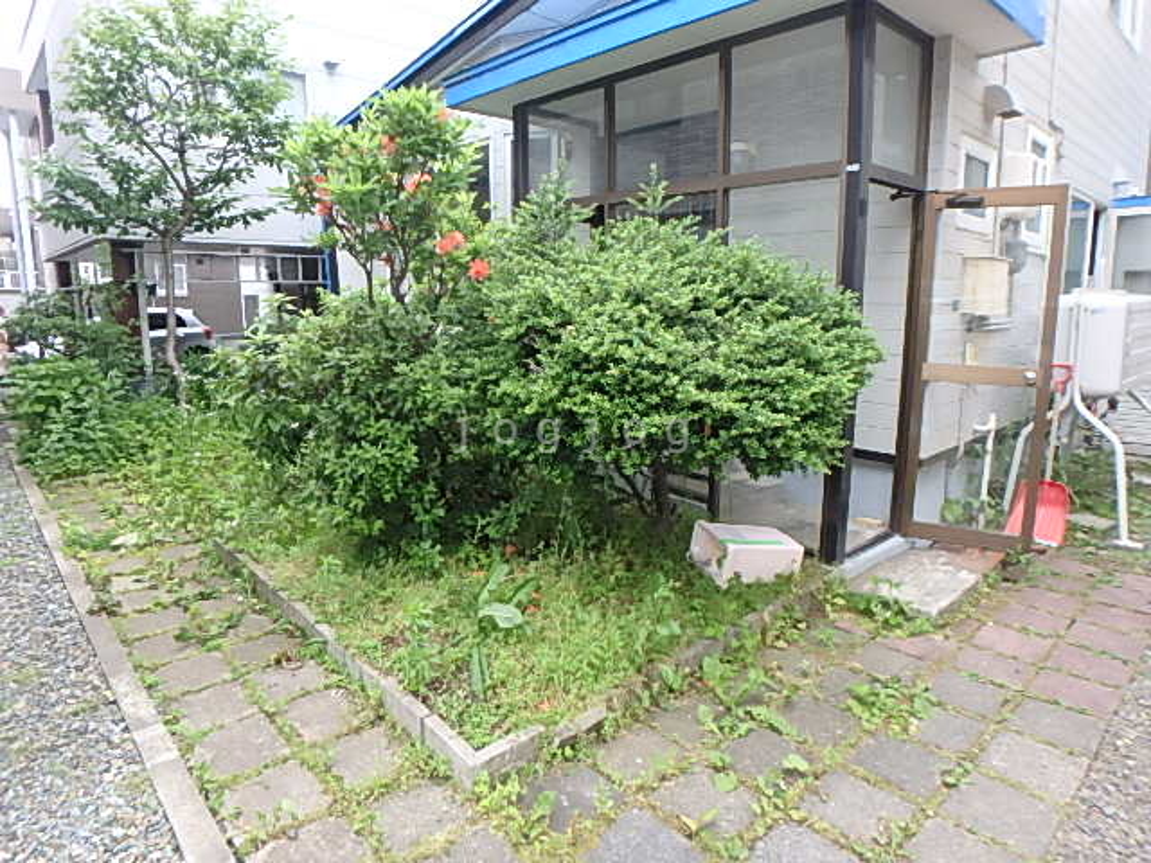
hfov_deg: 79.0
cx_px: 576
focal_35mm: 21
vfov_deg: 63.4
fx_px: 698
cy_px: 432
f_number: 3.5
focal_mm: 3.7
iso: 125
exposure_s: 1/80
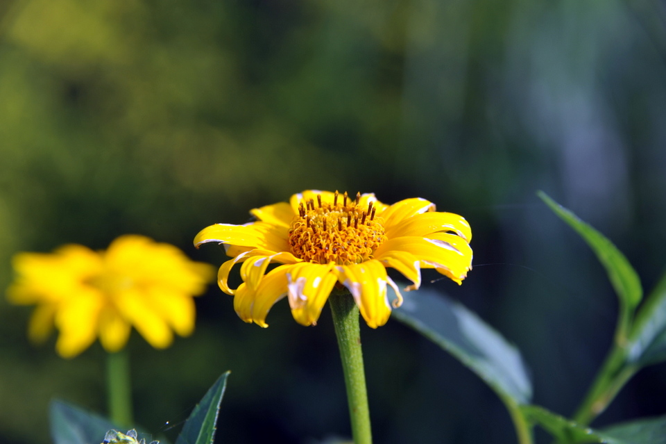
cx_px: 333
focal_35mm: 145
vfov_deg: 9.5
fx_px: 2681
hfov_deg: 14.2
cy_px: 222
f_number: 7.1
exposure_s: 1/200
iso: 200
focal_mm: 145
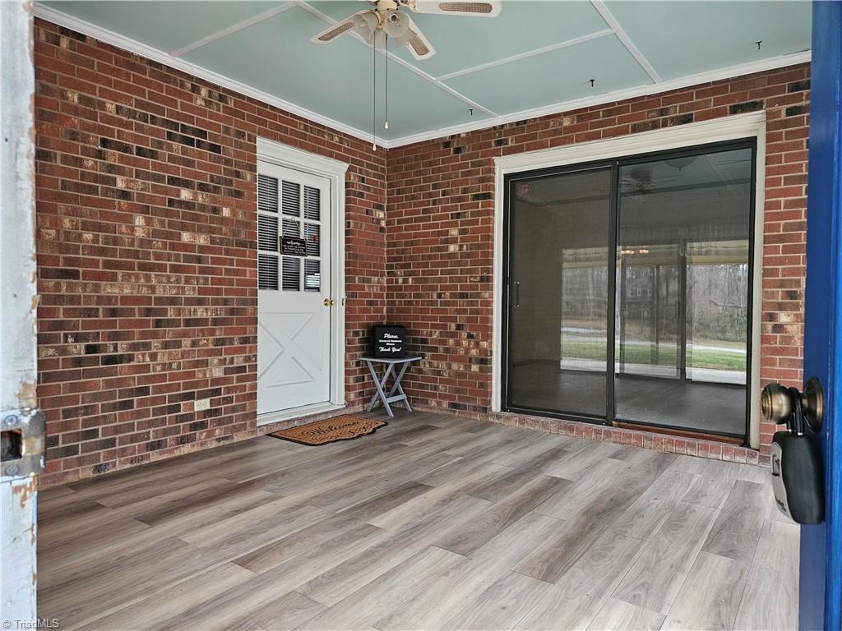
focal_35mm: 23
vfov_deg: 58.9
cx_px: 421
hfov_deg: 73.9
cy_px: 316
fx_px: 559
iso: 640
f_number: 1.8
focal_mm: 5.4
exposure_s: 1/60
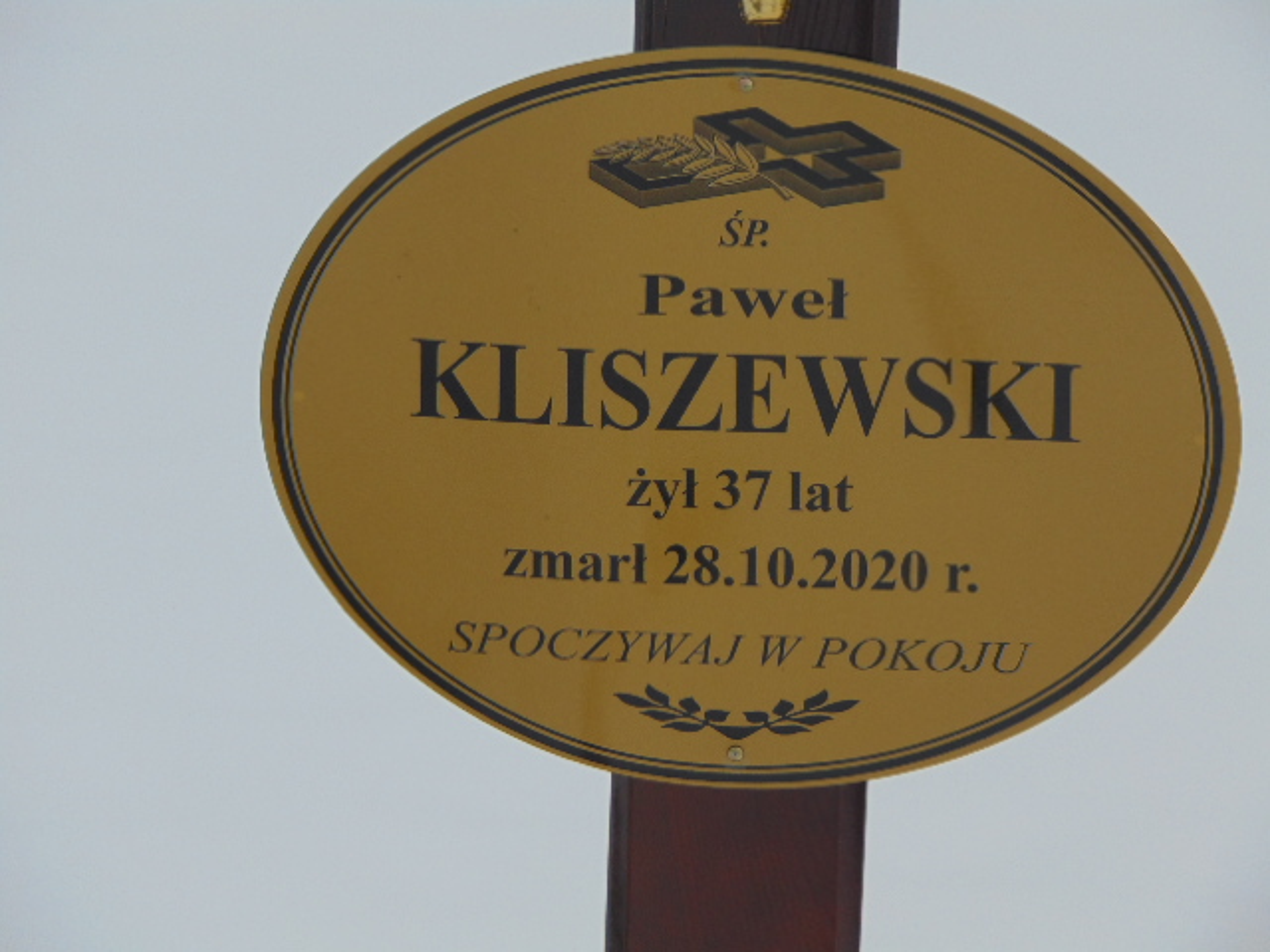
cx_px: 635
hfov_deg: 7.9
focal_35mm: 250
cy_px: 476
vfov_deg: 5.9
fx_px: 9172
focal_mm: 44.9
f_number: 4.1
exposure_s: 1/400
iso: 80
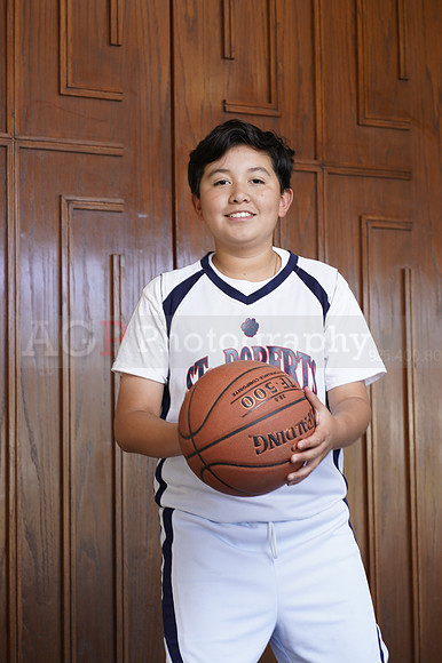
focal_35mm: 85
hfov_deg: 16.1
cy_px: 332
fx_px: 1567
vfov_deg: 23.9
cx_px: 221
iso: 200
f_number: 5.6
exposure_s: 1/60
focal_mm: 85
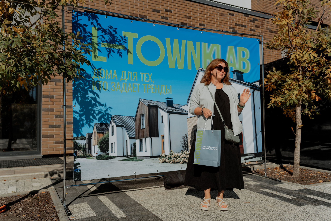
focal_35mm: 29
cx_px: 166
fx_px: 269
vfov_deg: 44.7
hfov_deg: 63.3
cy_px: 110
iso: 100
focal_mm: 28
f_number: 2.8
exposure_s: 1/2500
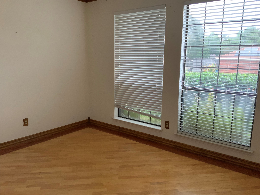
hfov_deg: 61.7
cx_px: 130
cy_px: 98
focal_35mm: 29
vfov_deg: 48.2
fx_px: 218
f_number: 1.8
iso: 160
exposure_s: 1/60
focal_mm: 3
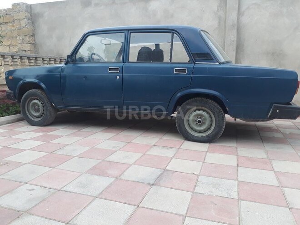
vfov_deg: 51.4
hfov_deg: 65.3
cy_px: 112
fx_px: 234
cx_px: 150
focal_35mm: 27
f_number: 1.9
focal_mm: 3.6
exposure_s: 1/30
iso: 40
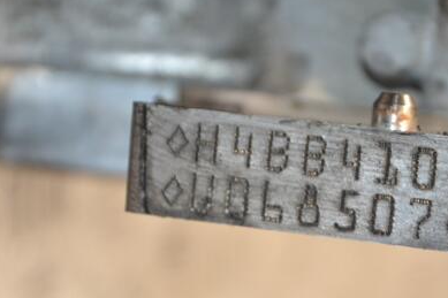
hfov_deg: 9.7
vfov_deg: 6.4
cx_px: 267
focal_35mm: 213
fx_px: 2649
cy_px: 216
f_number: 5.6
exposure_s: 1/125
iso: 800
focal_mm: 92
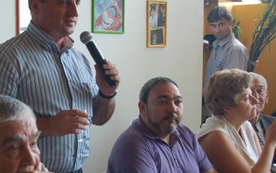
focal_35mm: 82
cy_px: 112
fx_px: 617
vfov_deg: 15.9
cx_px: 43
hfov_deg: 24.7
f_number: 3.8
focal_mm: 24
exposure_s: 1/50
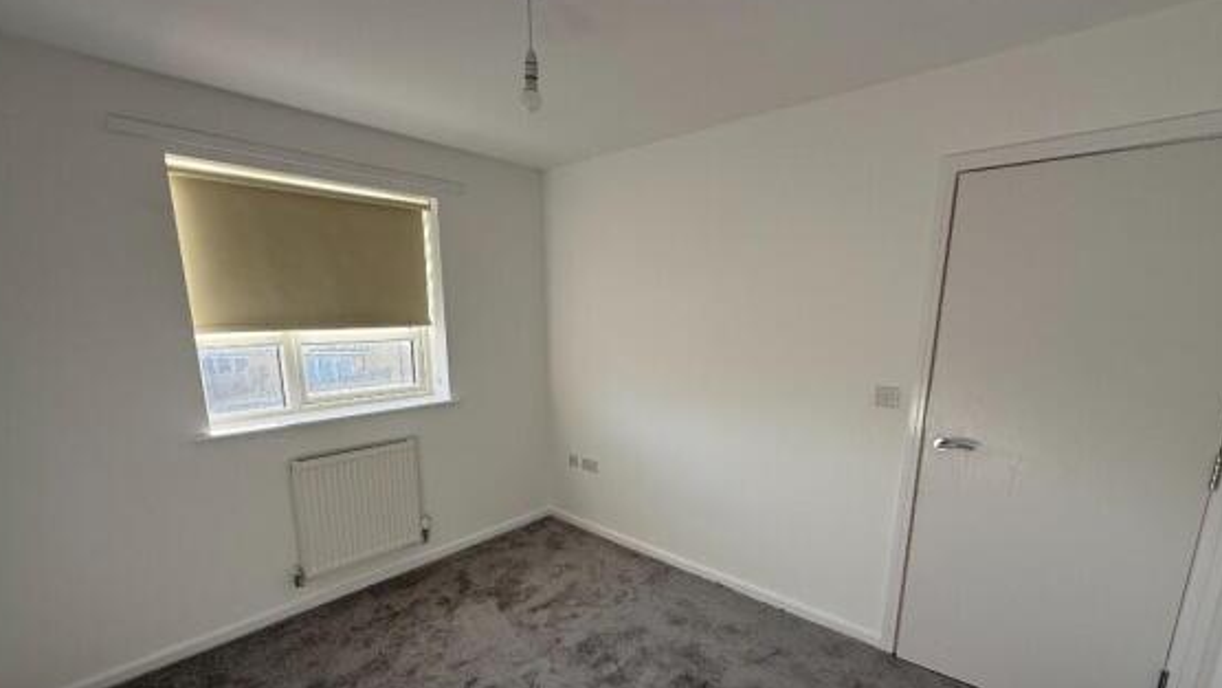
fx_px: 519
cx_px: 608
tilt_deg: -11.7
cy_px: 414
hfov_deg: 99.4
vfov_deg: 66.4
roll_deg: +0.0
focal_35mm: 16
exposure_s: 1/142
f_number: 2.2
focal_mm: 2.22
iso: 64
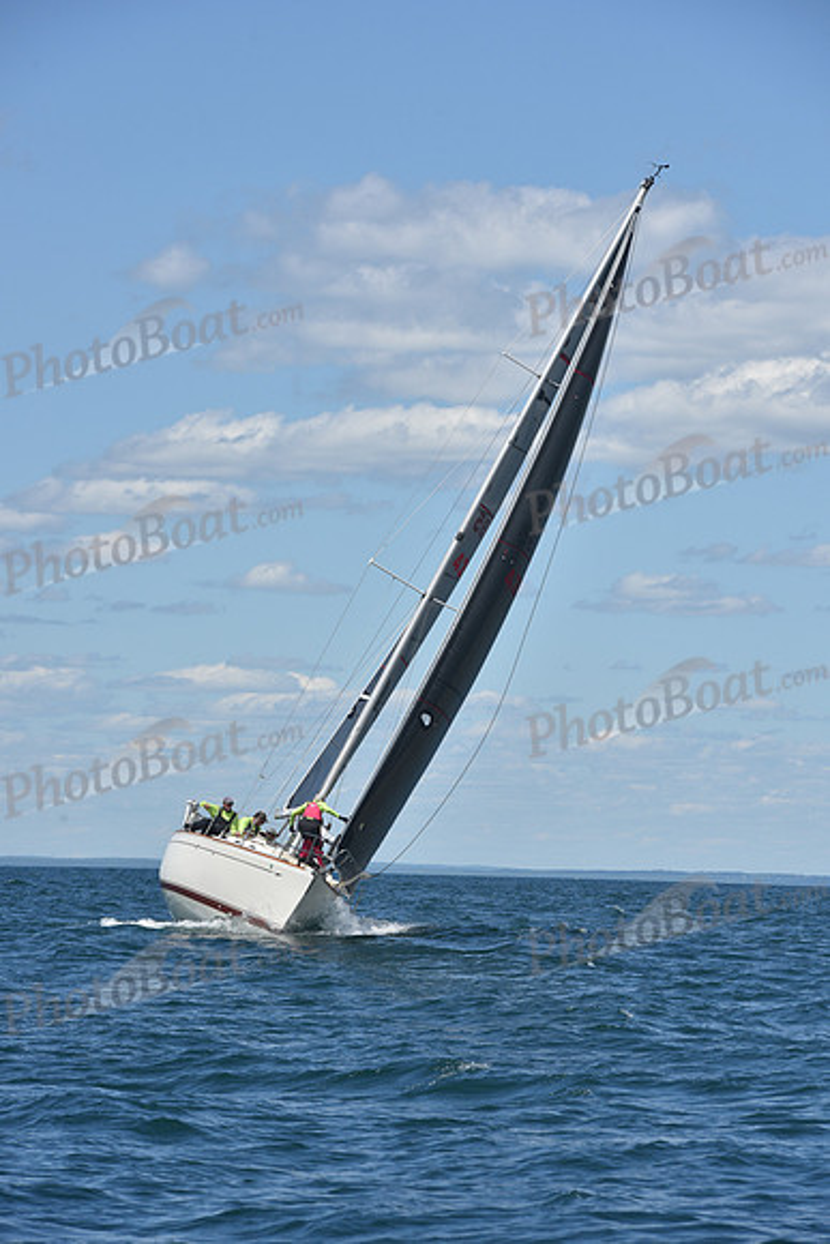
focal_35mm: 175
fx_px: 6048
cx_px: 415
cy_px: 622
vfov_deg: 11.7
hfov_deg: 7.9
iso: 250
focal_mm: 175
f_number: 11
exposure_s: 1/800
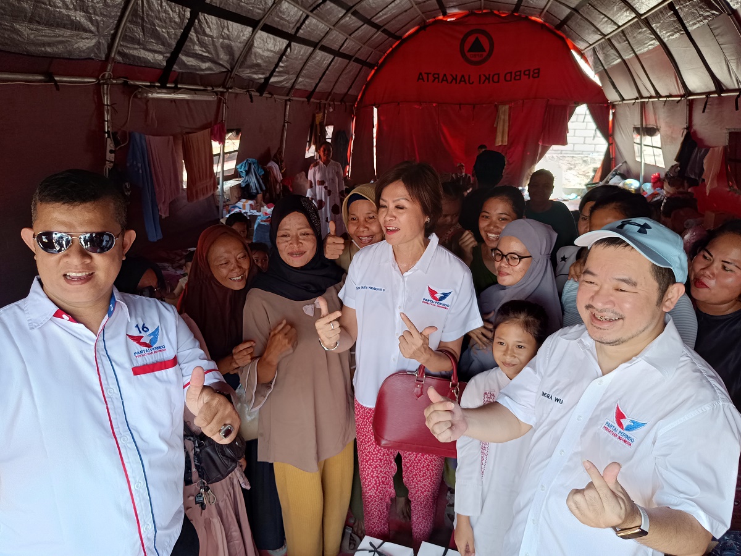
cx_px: 370
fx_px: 514
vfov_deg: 56.8
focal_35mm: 24
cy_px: 278
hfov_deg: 71.6
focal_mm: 5.59
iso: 120
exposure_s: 1/101
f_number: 1.88
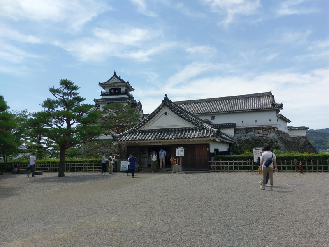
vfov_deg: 53.1
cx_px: 164
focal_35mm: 26
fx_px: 247
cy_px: 124
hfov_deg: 67.3
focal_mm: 4.58
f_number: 1.8
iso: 100
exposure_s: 1/3097
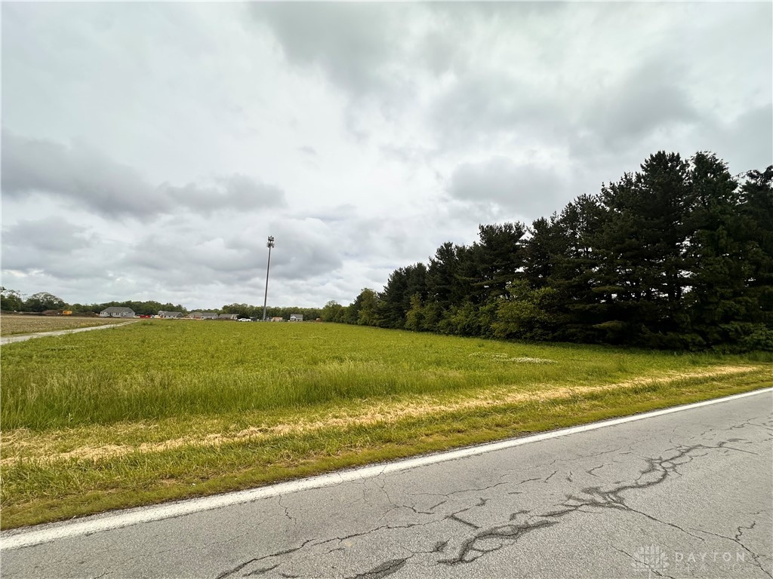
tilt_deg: +5.8
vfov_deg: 85.7
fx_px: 313
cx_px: 386
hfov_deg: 102.1
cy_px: 290
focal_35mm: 14
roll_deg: -1.8
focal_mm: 2.22
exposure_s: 1/3731
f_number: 2.2
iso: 50
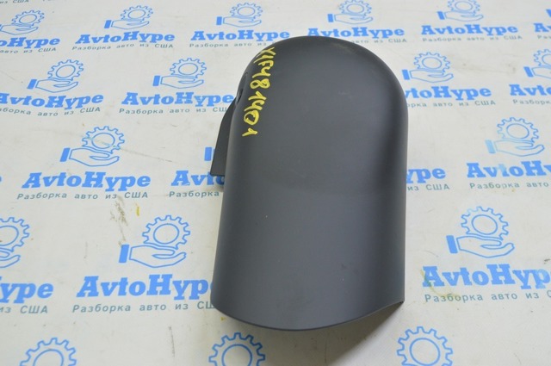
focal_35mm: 38
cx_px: 276
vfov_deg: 35.4
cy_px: 183
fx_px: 573
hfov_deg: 51.3
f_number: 5.6
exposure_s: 1/20
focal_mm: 25
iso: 400
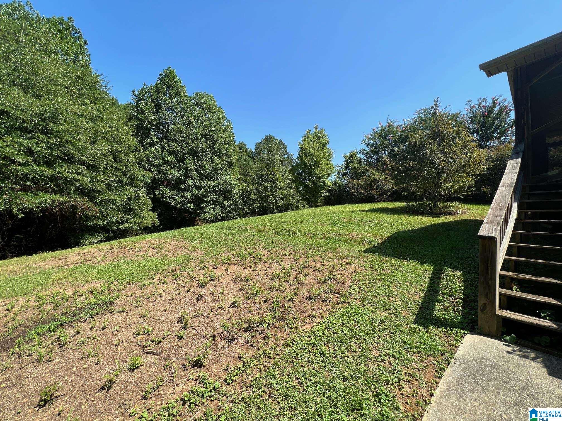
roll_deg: -3.0
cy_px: 210
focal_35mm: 13
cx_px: 281
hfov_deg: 106.2
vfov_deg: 89.9
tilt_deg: +4.0
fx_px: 211
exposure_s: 1/727
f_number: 1.8
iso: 32
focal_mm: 1.57
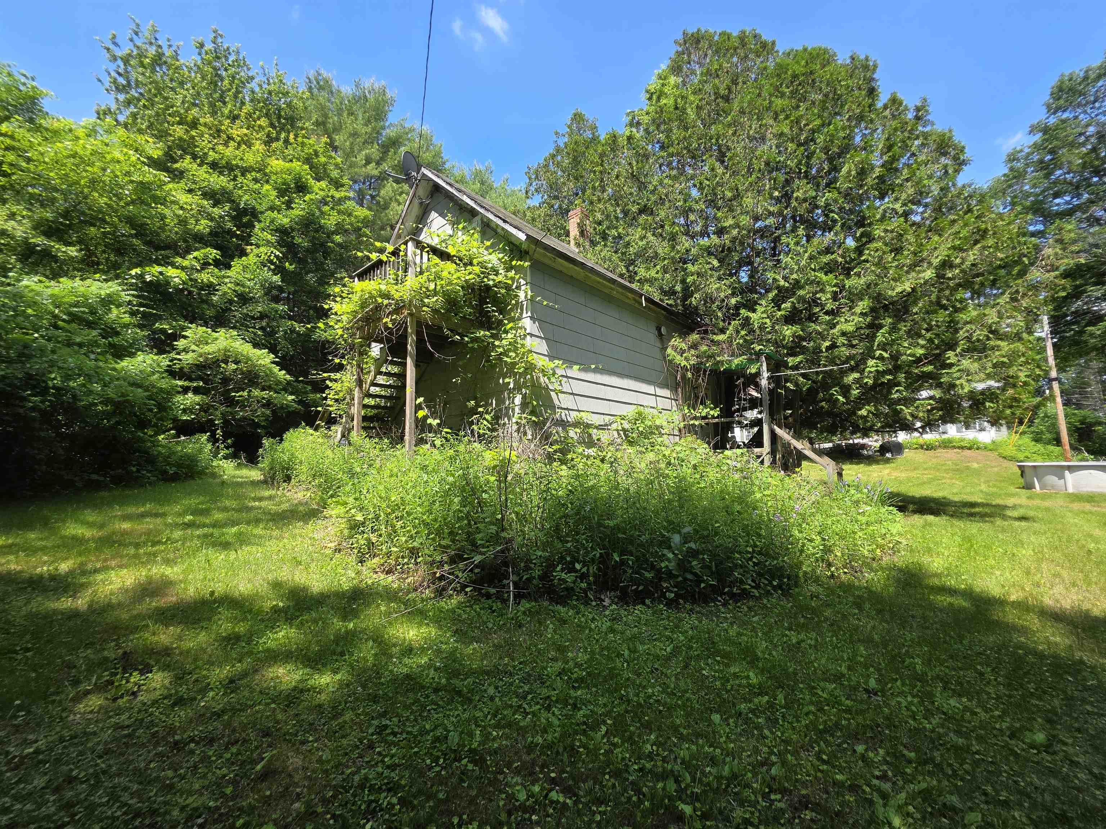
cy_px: 414
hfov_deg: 106.2
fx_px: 415
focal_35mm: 13
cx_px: 553
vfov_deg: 89.9
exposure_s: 1/699
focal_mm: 2.2
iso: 40
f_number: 1.9
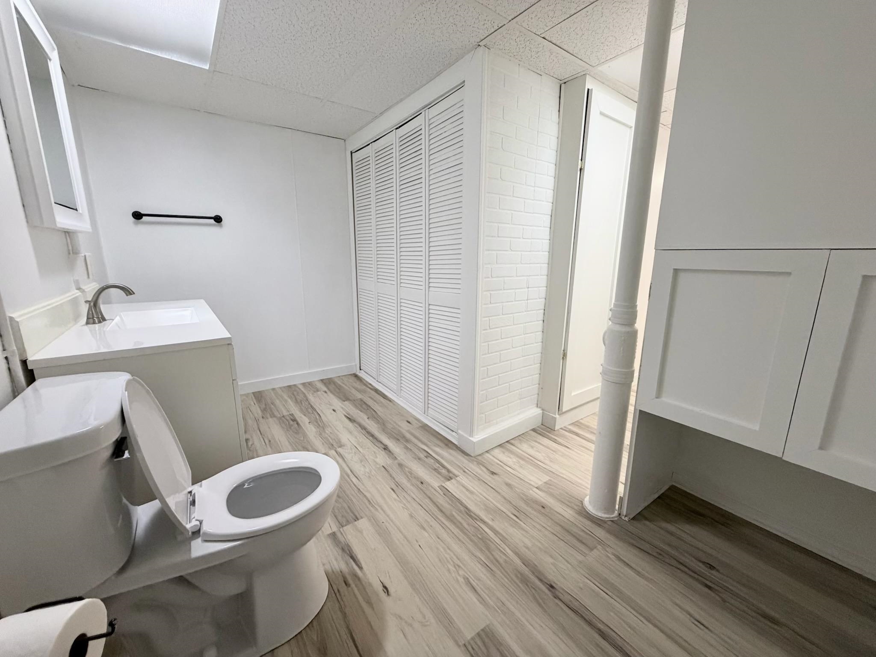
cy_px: 328
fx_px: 354
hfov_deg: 102.1
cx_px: 438
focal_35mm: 14
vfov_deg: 85.7
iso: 400
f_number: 2.2
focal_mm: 2.22
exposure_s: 1/60
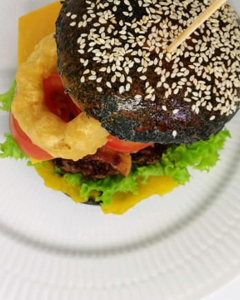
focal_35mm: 72
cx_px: 116
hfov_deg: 21.3
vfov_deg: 26.3
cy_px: 105
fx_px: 640
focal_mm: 5.56
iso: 80
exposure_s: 1/100
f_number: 1.6
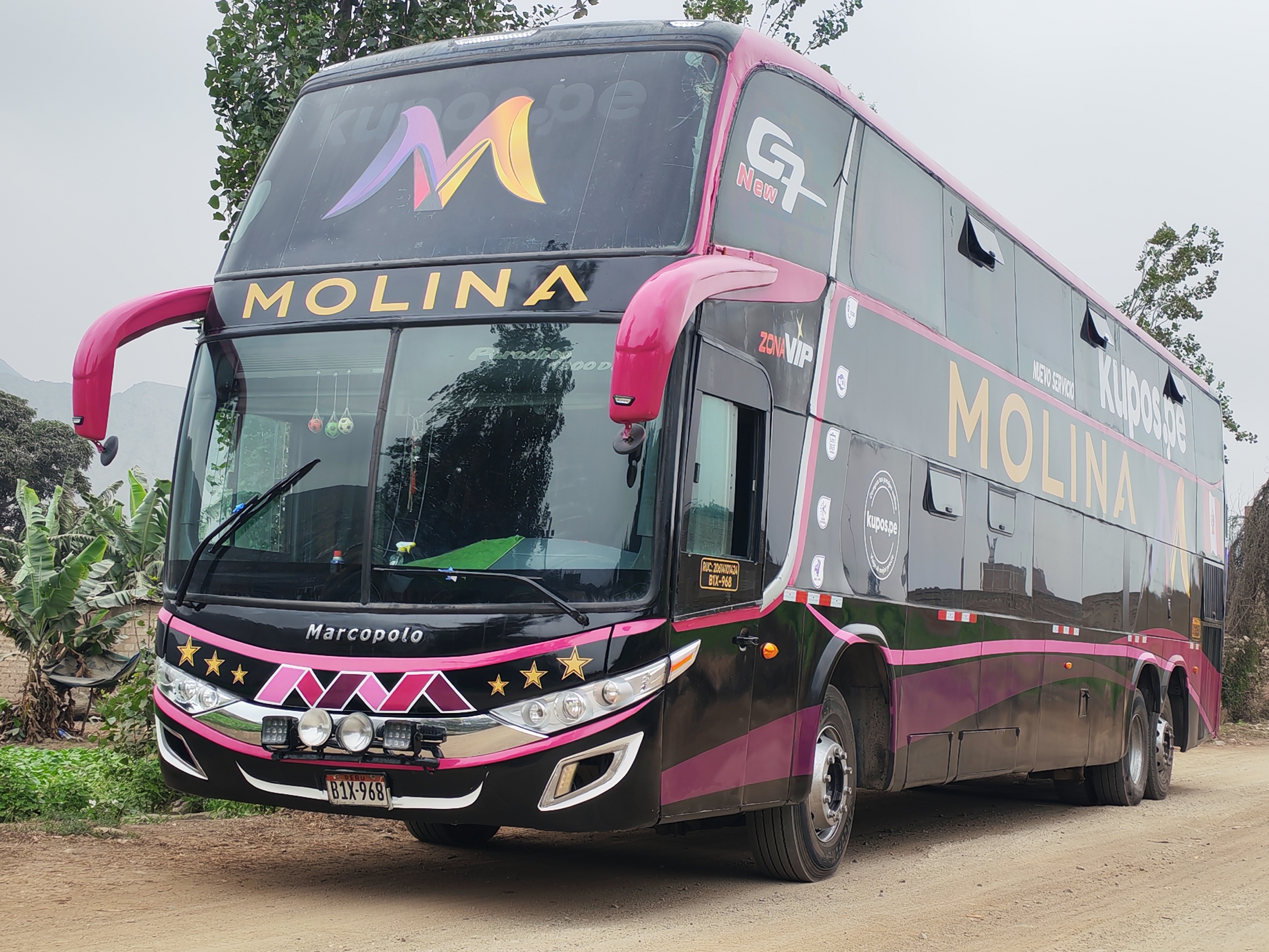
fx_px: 1980
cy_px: 476
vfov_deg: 27.0
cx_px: 634
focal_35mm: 54
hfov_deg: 35.5
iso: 50
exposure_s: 1/400
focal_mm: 6.12
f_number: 1.9
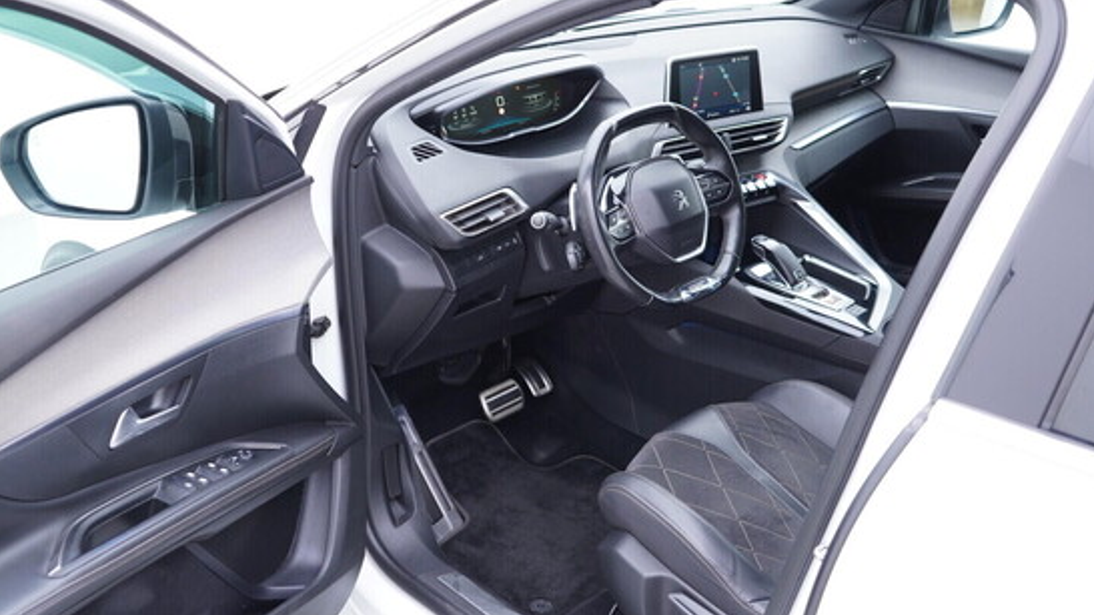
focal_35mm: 38
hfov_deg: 52.8
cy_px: 316
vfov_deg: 31.2
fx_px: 1102
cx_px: 549
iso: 320
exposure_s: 1/40
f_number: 2.8
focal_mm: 24
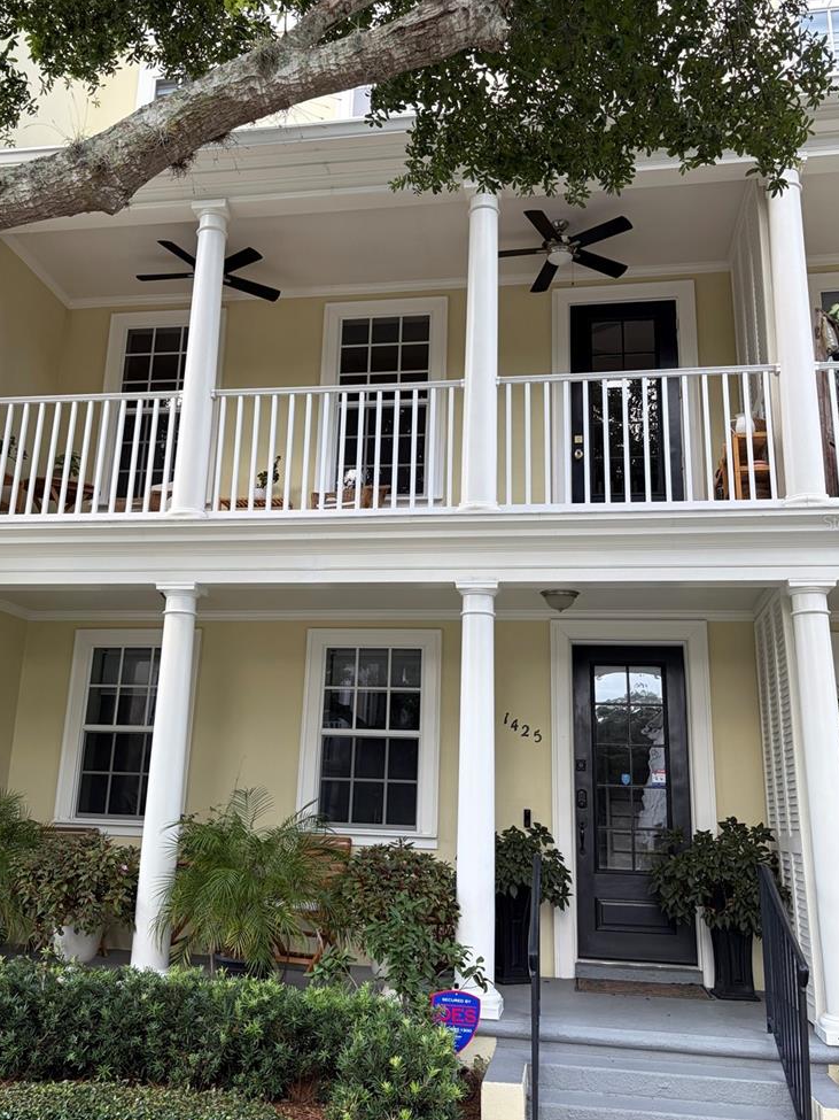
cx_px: 388
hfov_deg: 44.1
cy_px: 522
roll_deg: -2.0
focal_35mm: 32
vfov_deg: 56.8
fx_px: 1034
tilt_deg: +15.4
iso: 40
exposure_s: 1/240
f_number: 1.6
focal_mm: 5.96
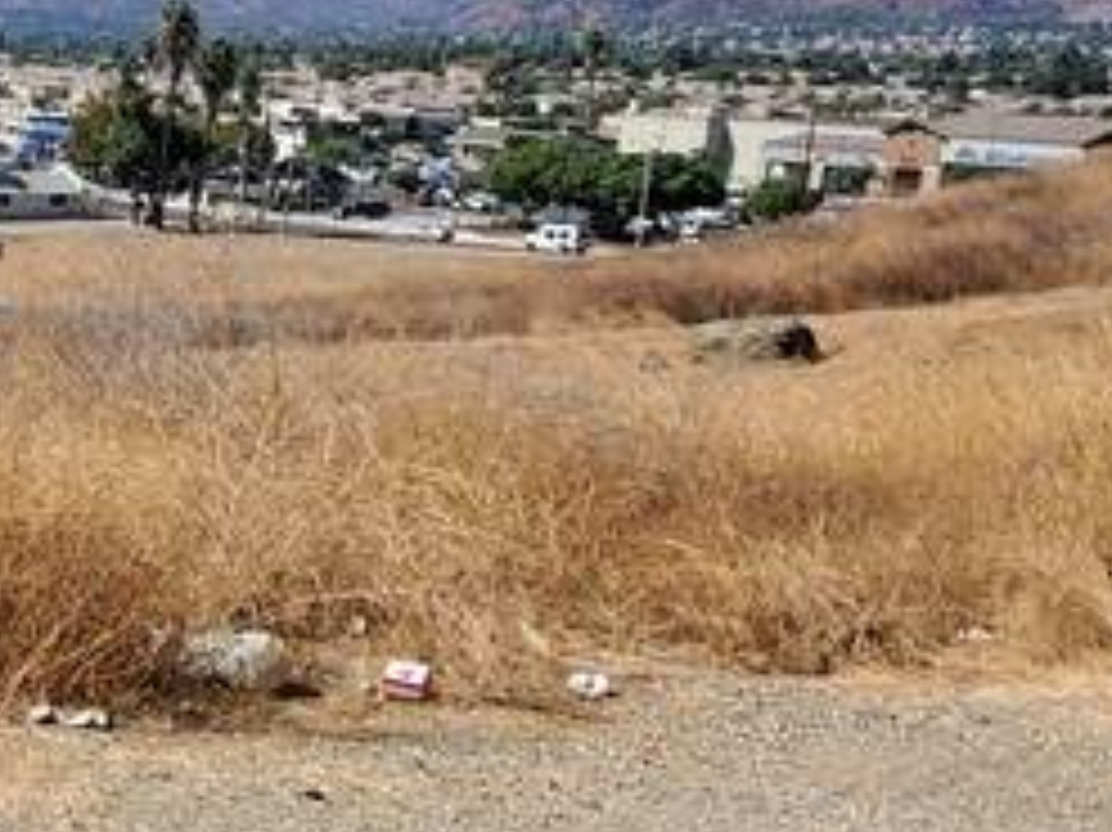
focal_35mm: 54
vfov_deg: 27.0
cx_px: -414
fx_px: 1734
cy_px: 355
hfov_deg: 27.9
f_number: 2.2
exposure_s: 1/1078
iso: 50
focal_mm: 1.8
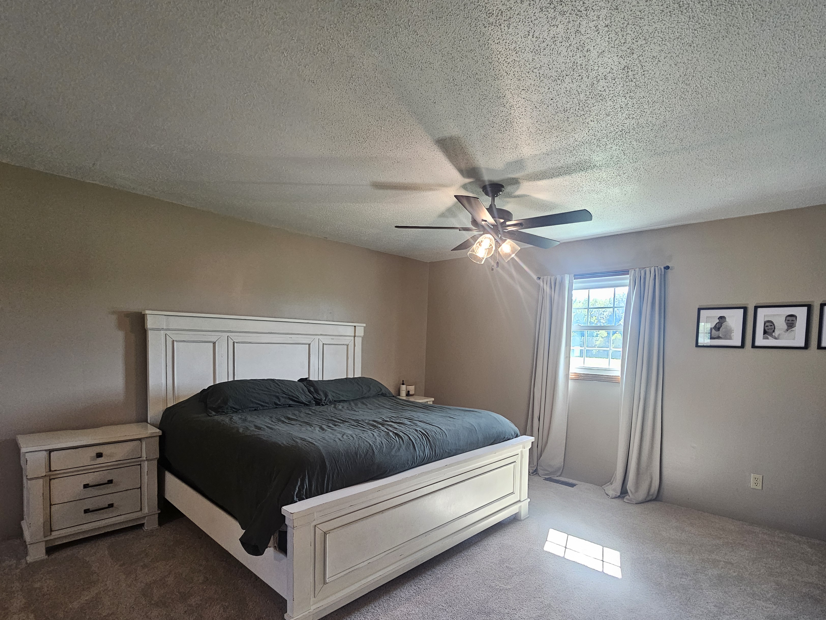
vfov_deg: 77.2
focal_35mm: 16
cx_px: 435
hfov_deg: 94.4
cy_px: 372
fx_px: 382
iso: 200
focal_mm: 2.2
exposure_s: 1/60
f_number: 2.2
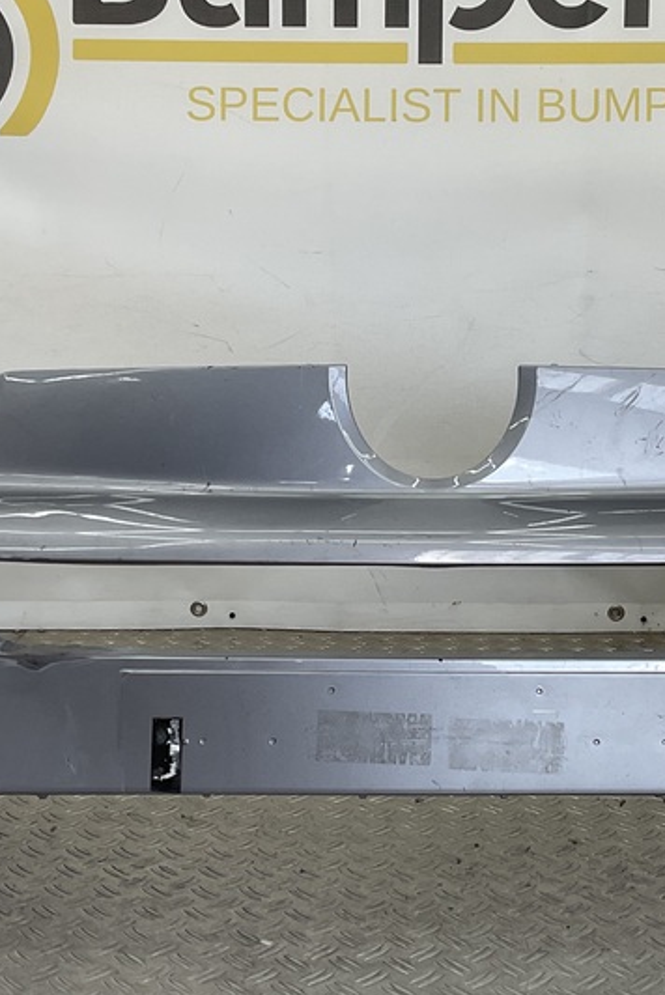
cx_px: 403
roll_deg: -1.4
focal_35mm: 57
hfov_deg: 23.8
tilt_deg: -11.3
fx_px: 1577
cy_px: 465
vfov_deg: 35.0
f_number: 1.8
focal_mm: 3
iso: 16
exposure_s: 1/177
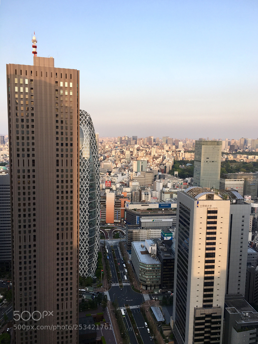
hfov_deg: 48.3
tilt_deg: -5.3
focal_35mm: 29
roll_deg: -0.9
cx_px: 129
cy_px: 172
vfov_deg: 61.6
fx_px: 288
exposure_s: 1/201
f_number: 2.2
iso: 25
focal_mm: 4.15
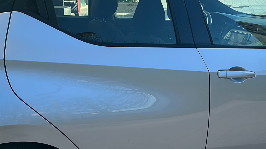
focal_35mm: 65
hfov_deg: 32.3
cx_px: 154
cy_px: 92
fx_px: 458
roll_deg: +0.6
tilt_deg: -13.5
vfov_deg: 18.5
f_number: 1.78
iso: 57
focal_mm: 6.86
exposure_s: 1/954
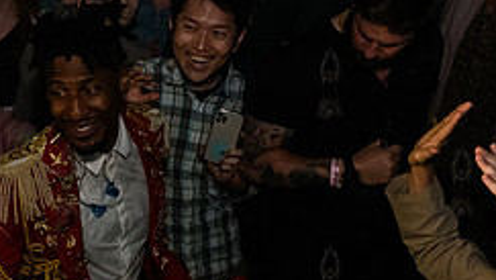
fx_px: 790
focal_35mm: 60
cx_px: 65
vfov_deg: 20.0
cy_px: 181
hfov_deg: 33.3
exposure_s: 1/640
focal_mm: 24
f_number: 3.2
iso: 8000
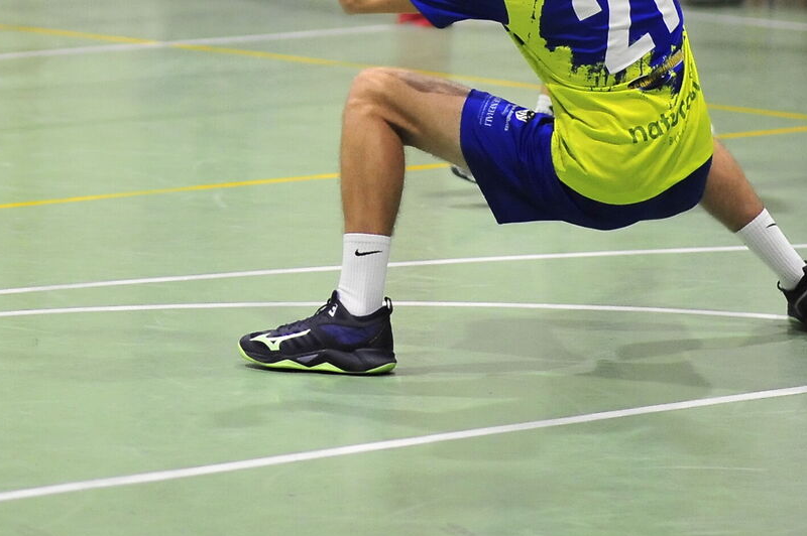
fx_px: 5711
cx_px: 132
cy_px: -171
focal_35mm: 255
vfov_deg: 5.3
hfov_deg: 8.1
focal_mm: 85
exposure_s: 1/1600
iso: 3200
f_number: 1.8
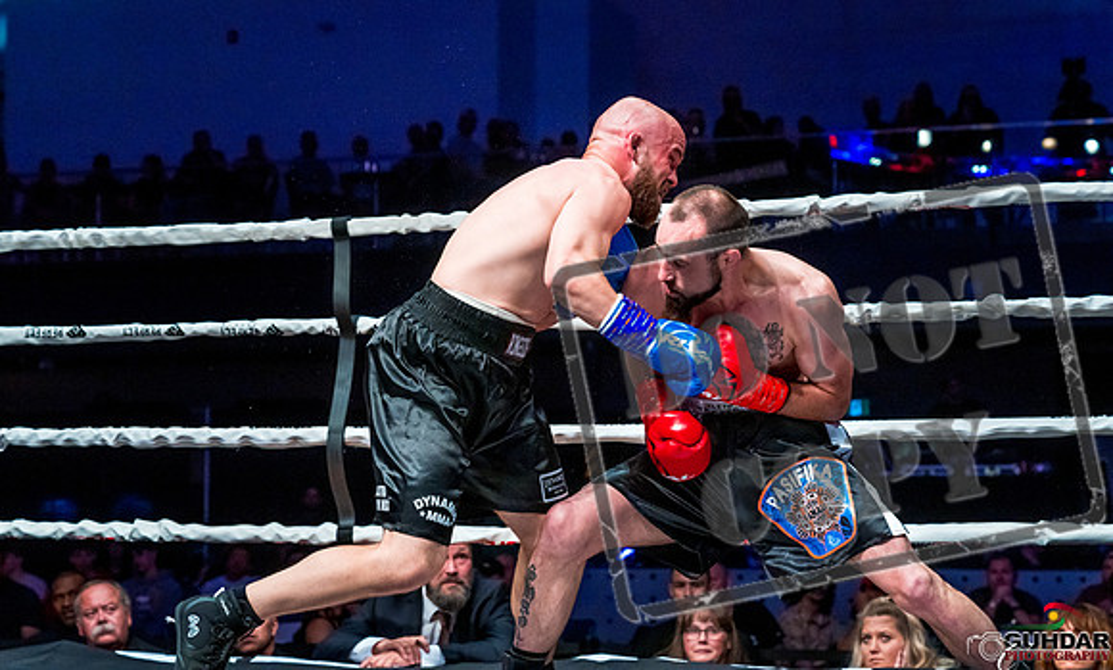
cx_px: 510
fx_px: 2347
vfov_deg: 16.2
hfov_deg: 26.7
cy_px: 267
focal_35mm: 78
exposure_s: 1/1000
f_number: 4
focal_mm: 70
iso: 4000
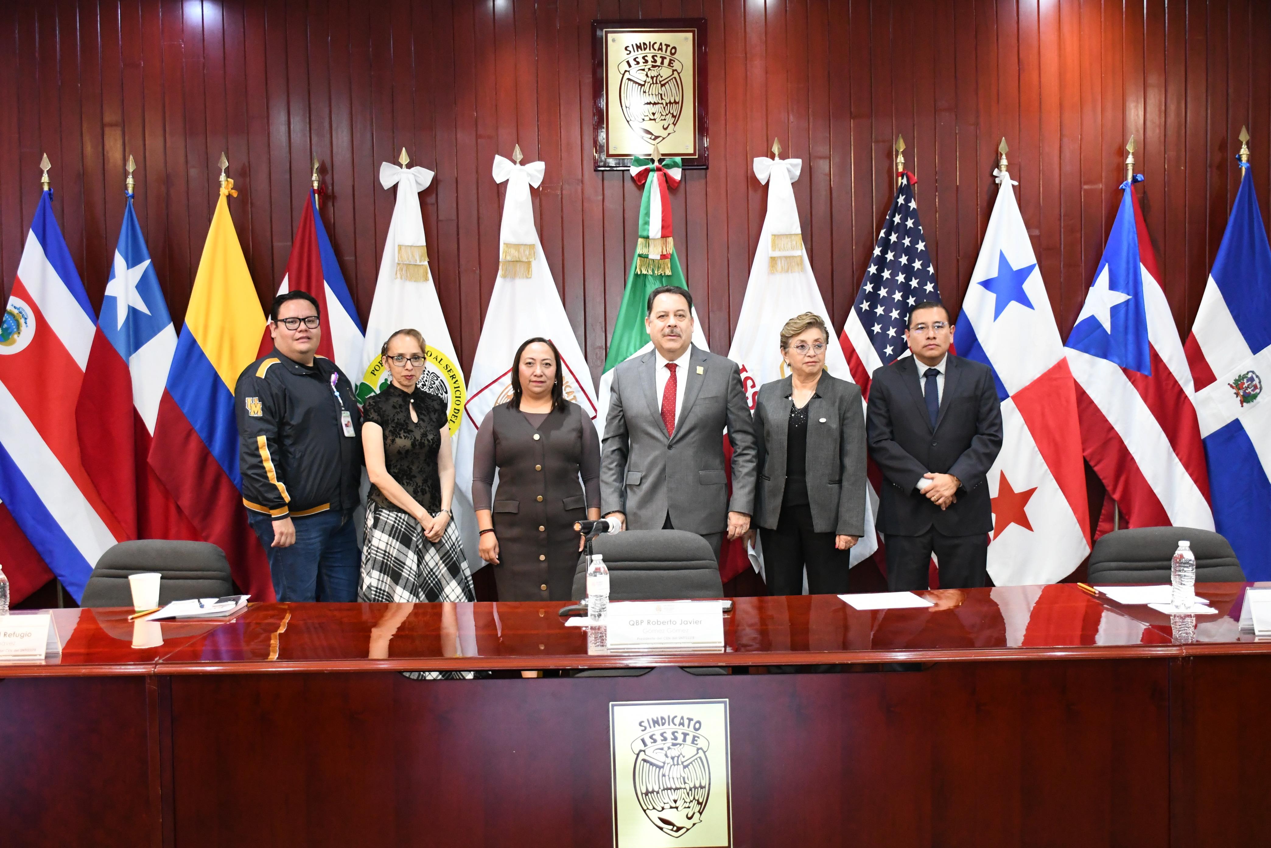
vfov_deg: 34.2
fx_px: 1377
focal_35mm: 39
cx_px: 636
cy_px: 424
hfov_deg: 49.6
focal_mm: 26
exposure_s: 1/100
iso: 4000
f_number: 3.8
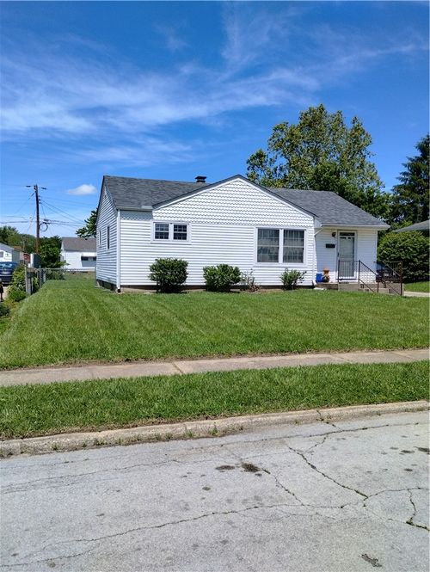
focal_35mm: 28
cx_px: 215
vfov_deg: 63.4
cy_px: 286
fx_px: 463
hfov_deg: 49.8
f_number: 1.8
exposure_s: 1/886
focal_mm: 4.27
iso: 100
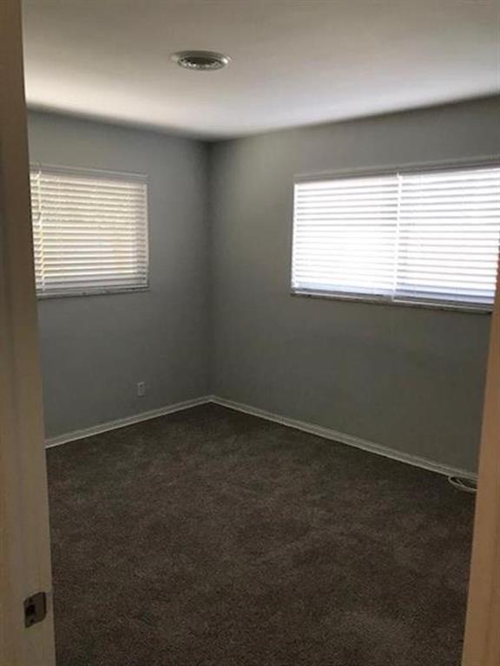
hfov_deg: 49.7
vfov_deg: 63.4
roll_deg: -0.2
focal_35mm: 28
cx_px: 250
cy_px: 333
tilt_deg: -9.8
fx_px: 539
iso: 25
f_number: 1.8
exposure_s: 1/30
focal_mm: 3.99
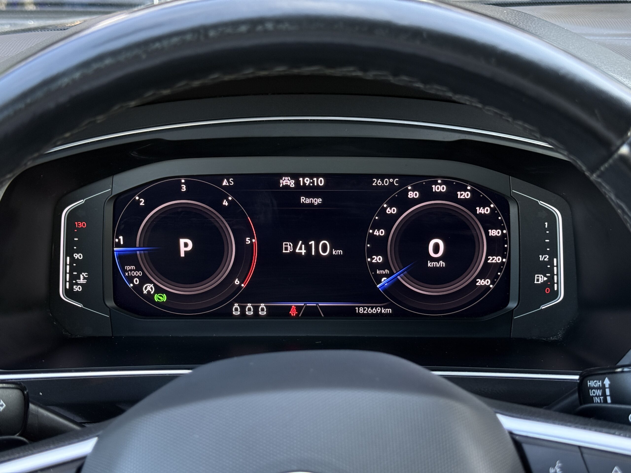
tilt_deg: -23.2
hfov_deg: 39.7
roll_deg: -0.7
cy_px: 236
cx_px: 316
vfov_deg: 30.3
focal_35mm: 48
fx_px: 875
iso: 200
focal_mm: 6.76
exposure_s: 1/56
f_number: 1.78
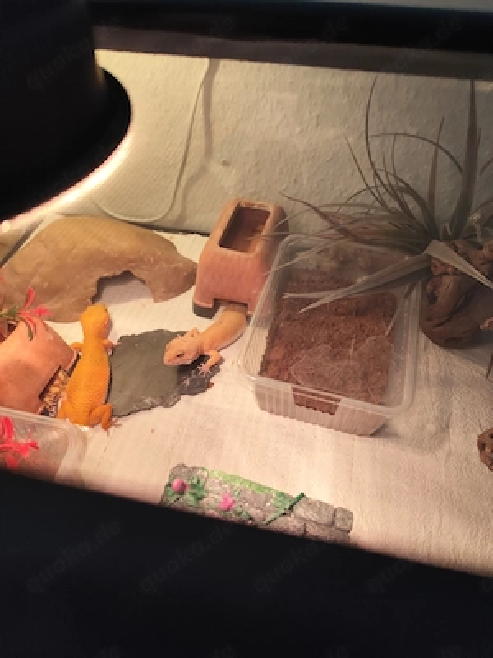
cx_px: 246
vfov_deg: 73.9
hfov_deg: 58.9
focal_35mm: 23
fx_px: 437
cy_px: 329
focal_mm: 6.19
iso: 500
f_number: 1.65
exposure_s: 1/50
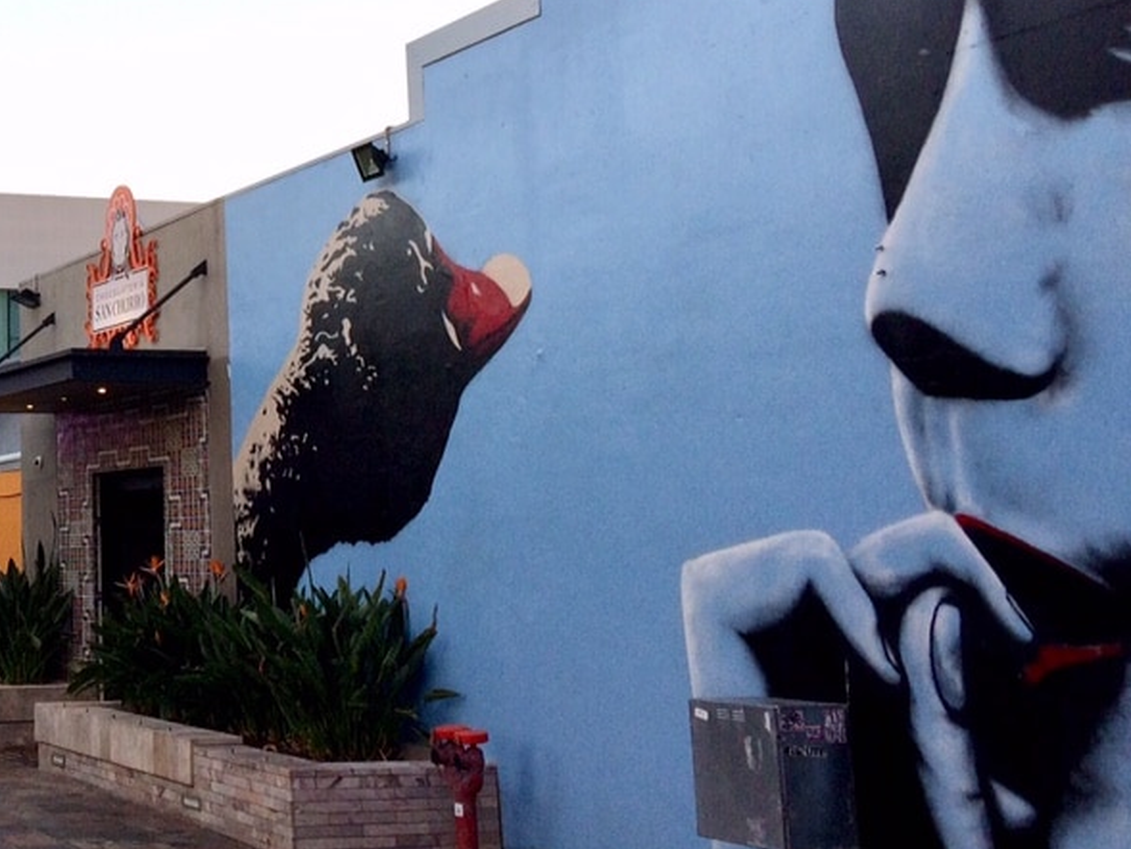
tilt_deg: +9.3
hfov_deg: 28.7
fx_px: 2059
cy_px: 190
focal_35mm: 63
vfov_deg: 23.0
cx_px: -6
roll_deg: +0.7
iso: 32
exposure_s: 1/234
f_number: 2.2
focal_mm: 4.15
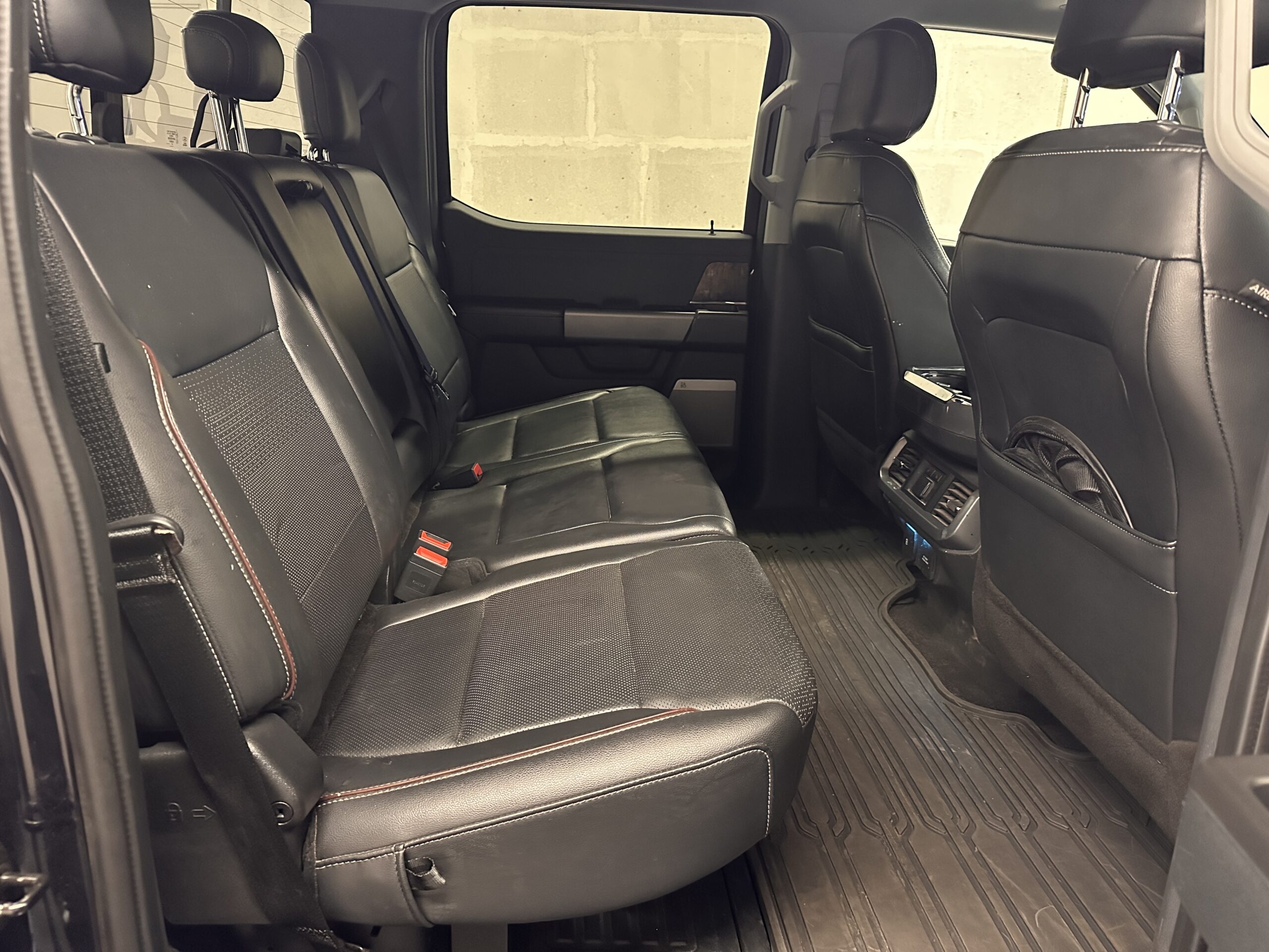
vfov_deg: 56.8
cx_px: 634
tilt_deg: -17.5
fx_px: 880
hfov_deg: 71.6
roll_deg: -0.6
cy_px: 476
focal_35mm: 24
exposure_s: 1/25
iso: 1000
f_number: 1.78
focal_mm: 6.86
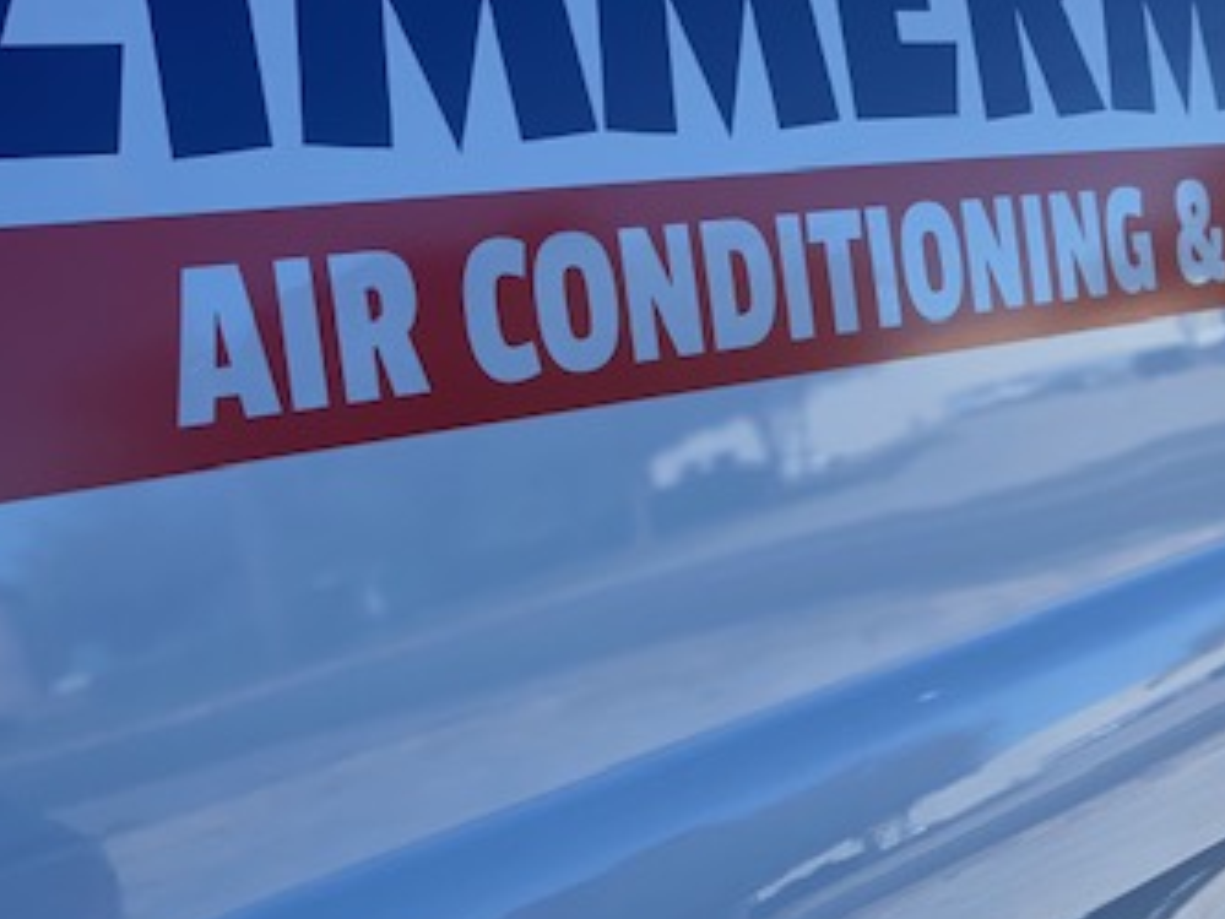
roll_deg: -1.0
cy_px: 320
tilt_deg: -7.4
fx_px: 3540
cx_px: 754
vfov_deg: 14.8
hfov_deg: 19.6
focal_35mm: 100
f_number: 2.4
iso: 16
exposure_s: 1/480
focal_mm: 6
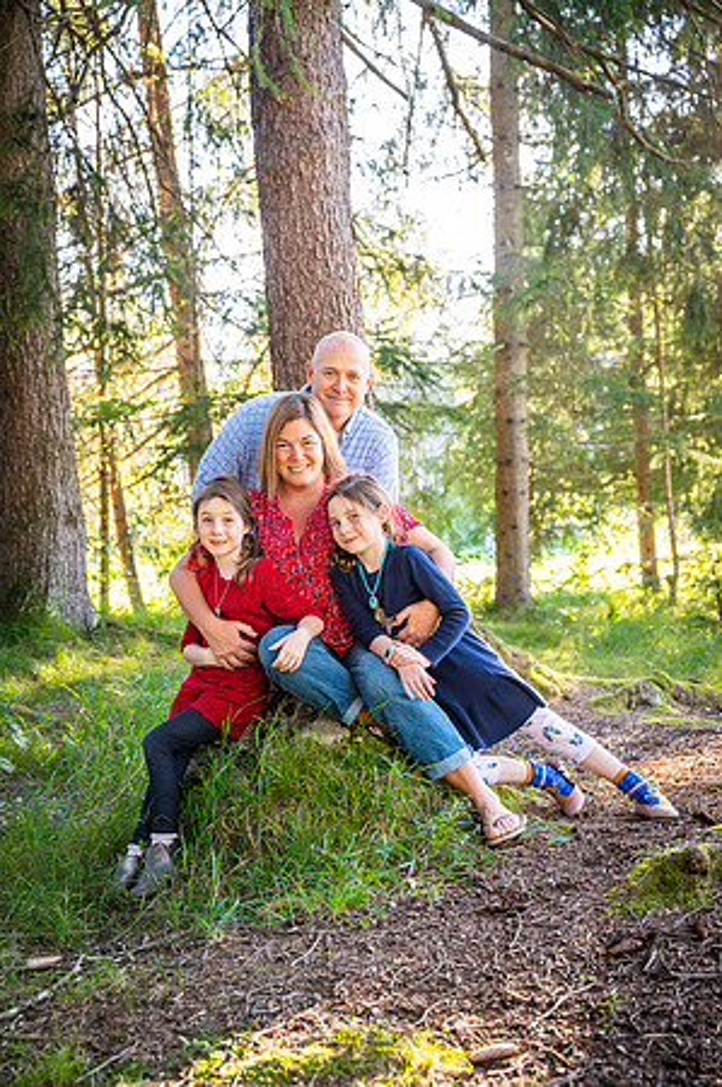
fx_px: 1598
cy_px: 544
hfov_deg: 25.5
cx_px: 361
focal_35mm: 53
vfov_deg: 37.6
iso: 200
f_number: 4
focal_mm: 53
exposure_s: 1/60
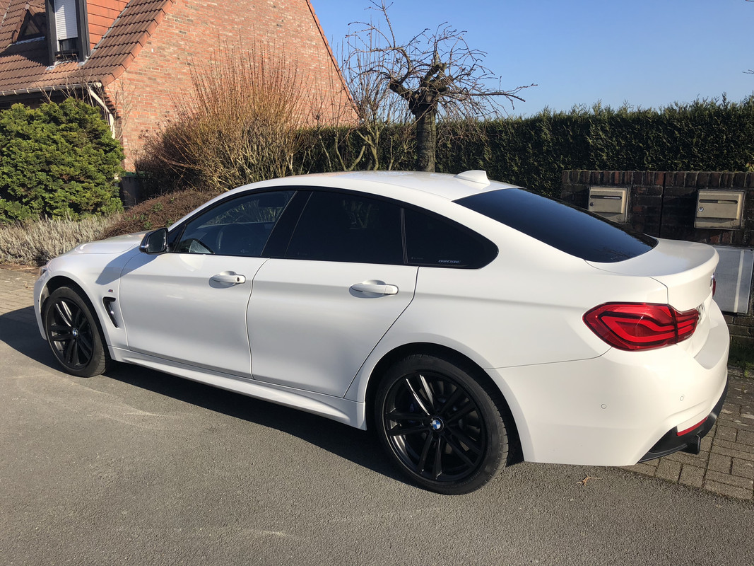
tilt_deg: -9.9
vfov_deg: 49.7
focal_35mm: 28
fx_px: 610
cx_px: 377
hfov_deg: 63.4
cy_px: 283
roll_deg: +0.7
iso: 20
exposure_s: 1/1845
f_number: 1.8
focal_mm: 4
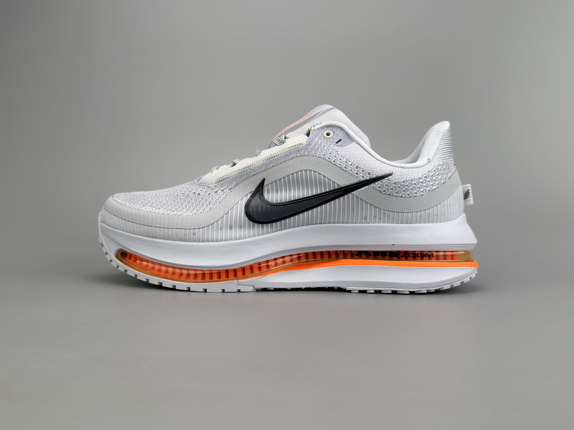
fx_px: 580
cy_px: 215
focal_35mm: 35
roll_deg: -0.2
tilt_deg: -1.5
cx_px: 287
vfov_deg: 40.7
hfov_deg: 52.6
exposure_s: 1/853
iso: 100
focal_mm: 6.76
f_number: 1.78
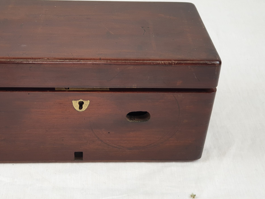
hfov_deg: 27.2
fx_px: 543
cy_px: 72
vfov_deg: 20.7
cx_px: 87
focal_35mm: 71
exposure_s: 1/33
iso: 100
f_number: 2.4
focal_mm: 6
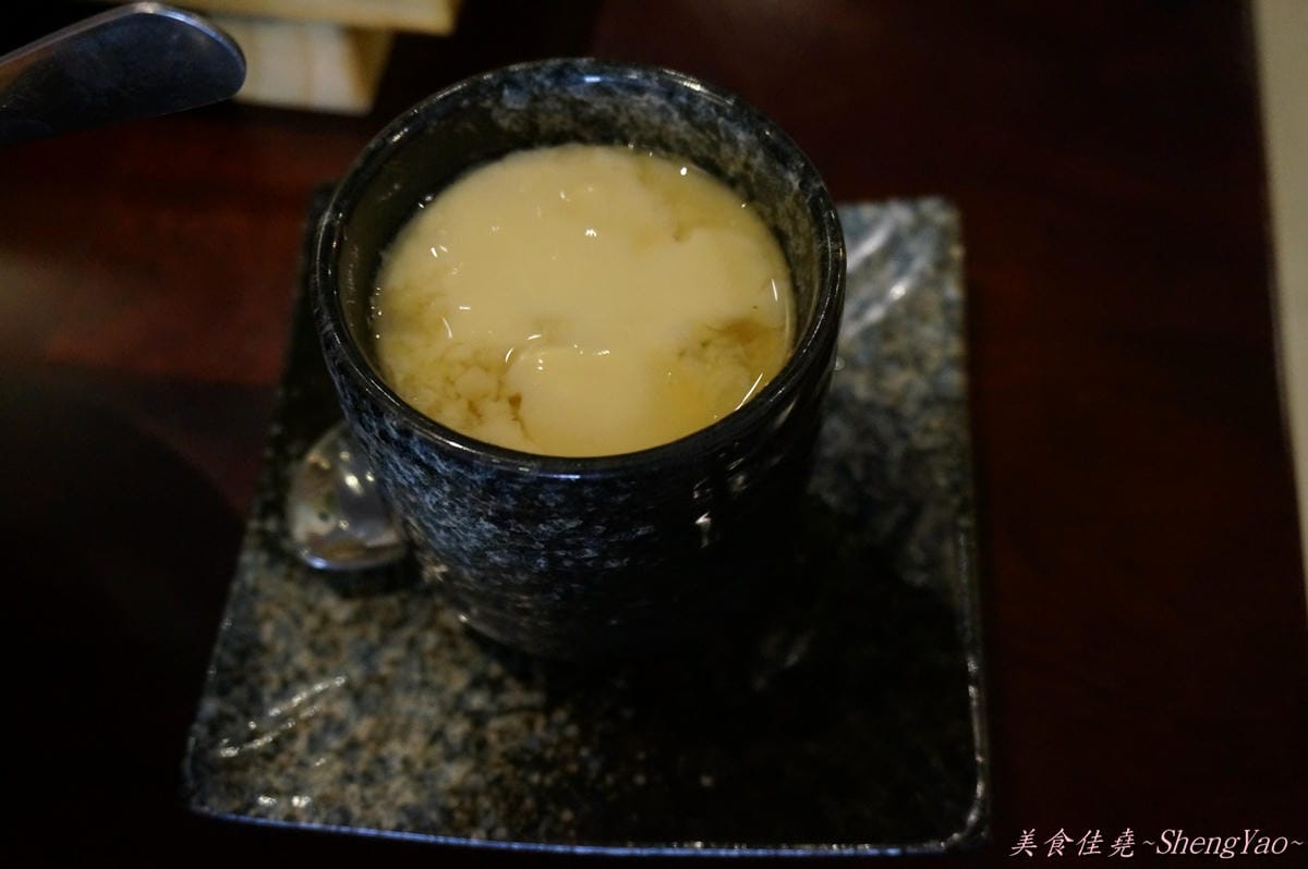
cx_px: 654
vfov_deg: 33.0
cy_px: 434
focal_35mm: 40
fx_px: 1470
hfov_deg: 48.0
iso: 3200
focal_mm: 27
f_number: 4.5
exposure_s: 1/25
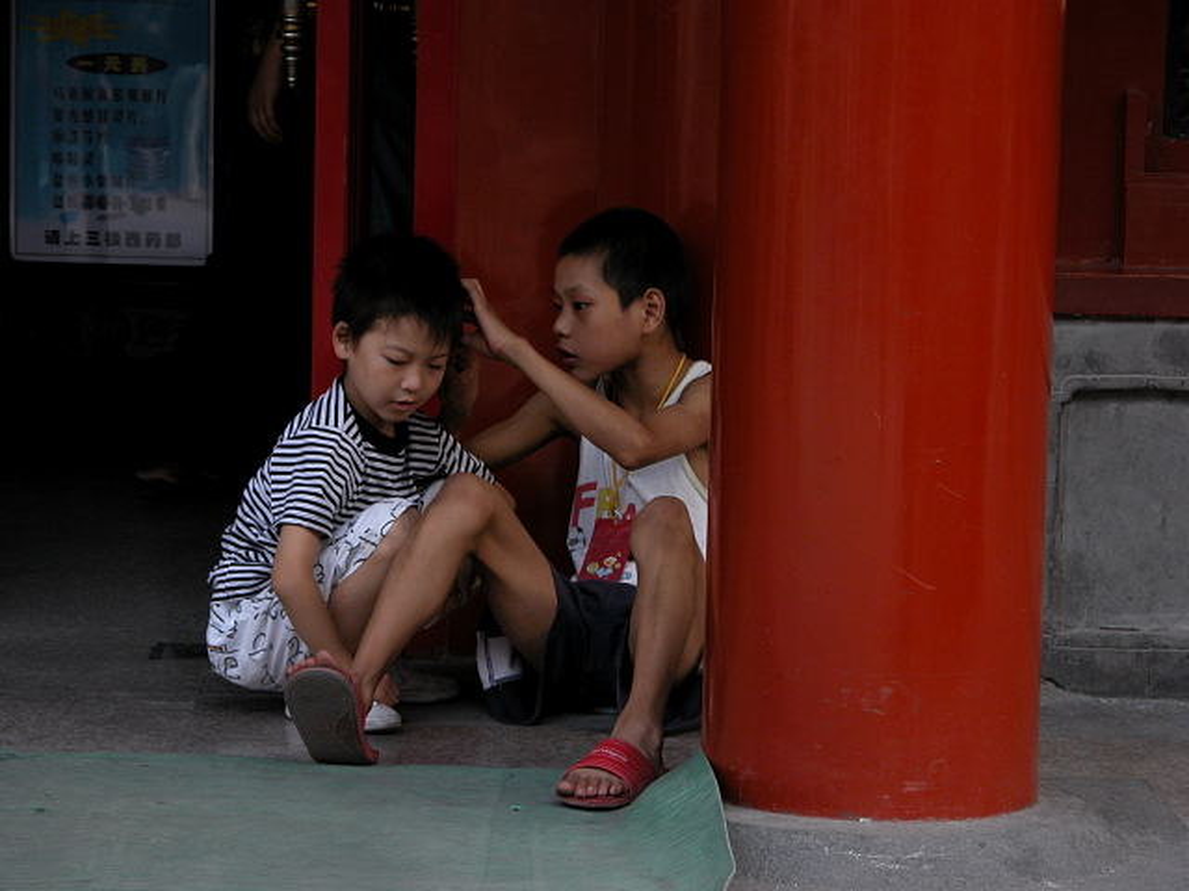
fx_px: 4671
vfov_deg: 10.9
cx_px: 594
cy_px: 446
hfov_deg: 14.5
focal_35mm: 136
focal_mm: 34.7
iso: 100
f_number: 3.8
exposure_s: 1/125
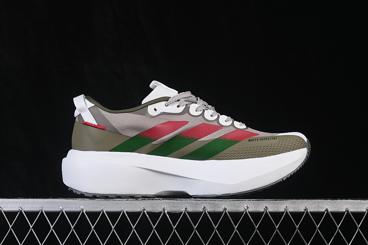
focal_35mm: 75
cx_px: 184
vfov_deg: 18.2
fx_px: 767
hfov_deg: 27.0
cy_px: 122
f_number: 8
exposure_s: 1/80
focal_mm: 50
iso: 160
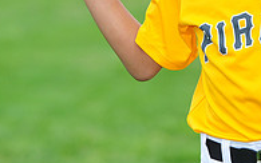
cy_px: -75
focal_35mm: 469
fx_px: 3337
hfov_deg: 4.5
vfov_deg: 2.8
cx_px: 272
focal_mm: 155
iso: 400
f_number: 5
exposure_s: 1/500
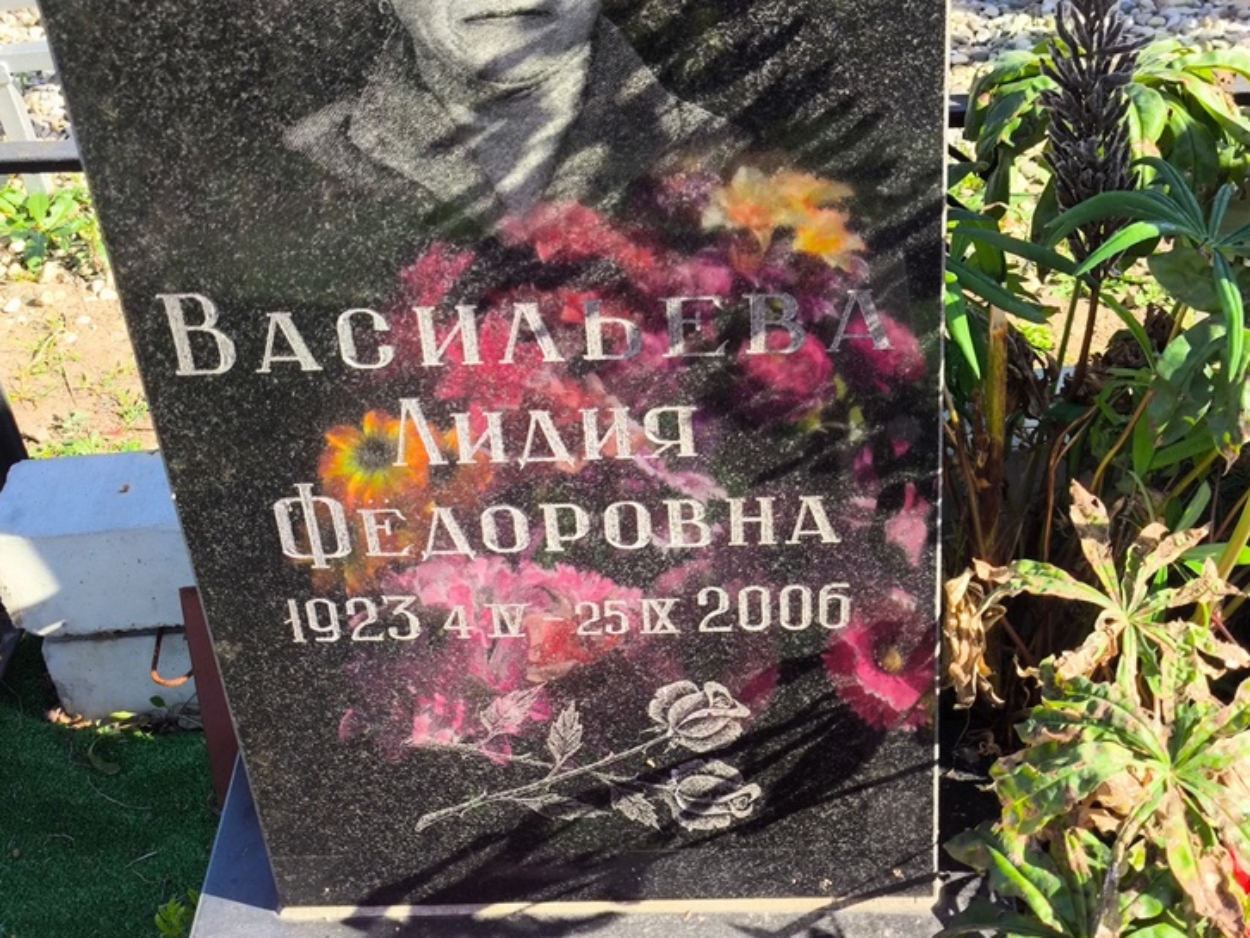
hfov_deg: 34.9
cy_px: 458
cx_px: 624
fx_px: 1987
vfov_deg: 26.6
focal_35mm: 55
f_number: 1.7
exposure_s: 1/463
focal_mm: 4.71
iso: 50
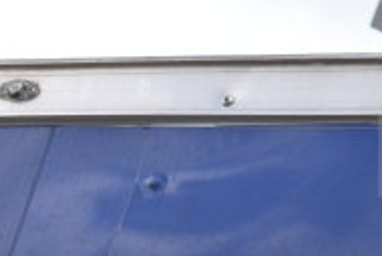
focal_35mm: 193
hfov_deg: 10.2
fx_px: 2049
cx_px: 603
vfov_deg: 7.1
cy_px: 37
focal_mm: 40
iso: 200
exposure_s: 1/250
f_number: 8
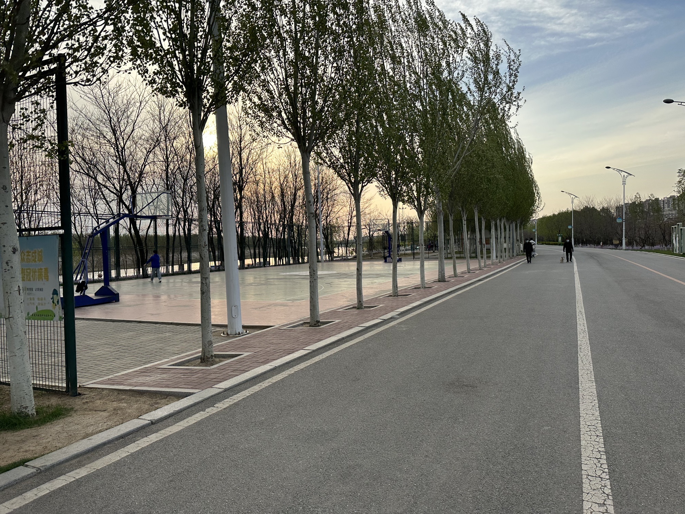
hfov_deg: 71.6
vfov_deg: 56.8
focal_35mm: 24
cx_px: 342
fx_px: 475
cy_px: 257
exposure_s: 1/1412
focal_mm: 6.86
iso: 80
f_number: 1.78
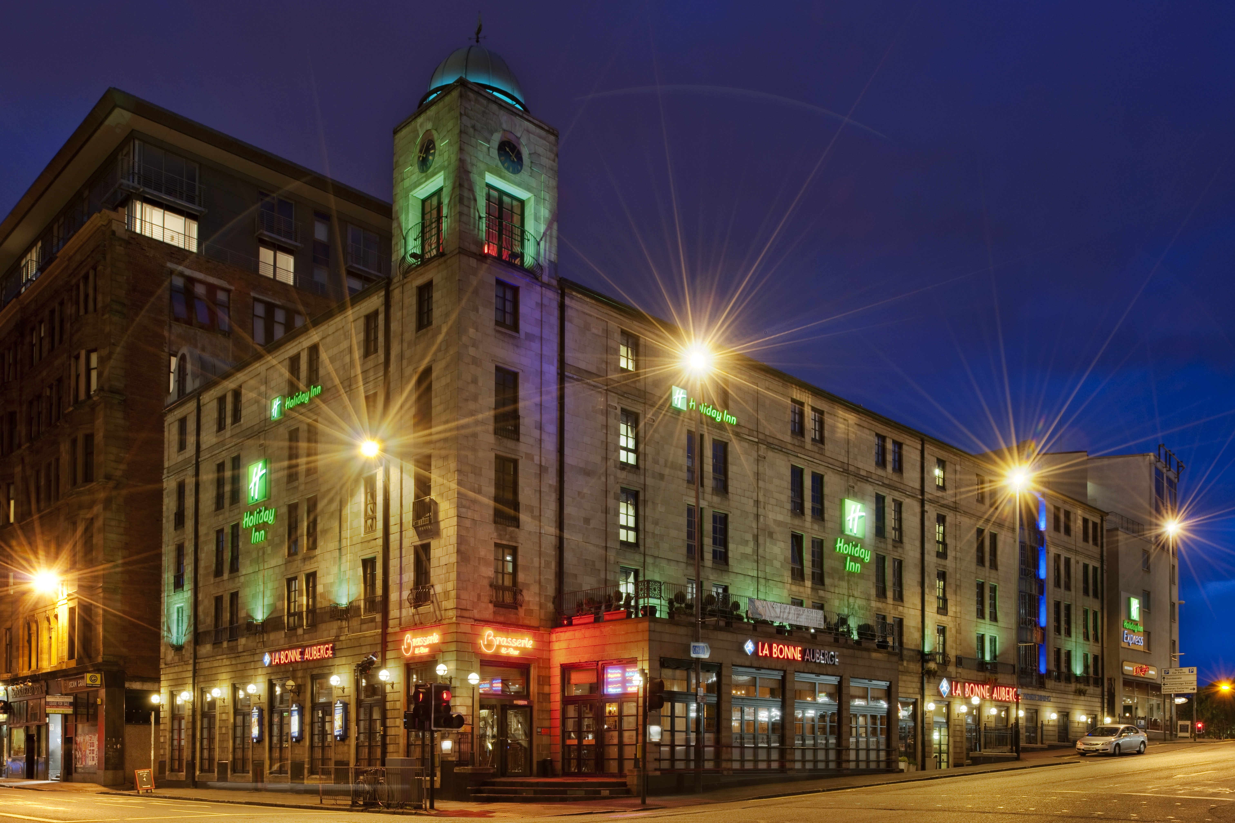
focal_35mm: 24
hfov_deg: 73.7
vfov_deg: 53.1
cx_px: 618
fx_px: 823
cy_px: 412
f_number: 11
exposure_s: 15
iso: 100
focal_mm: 24
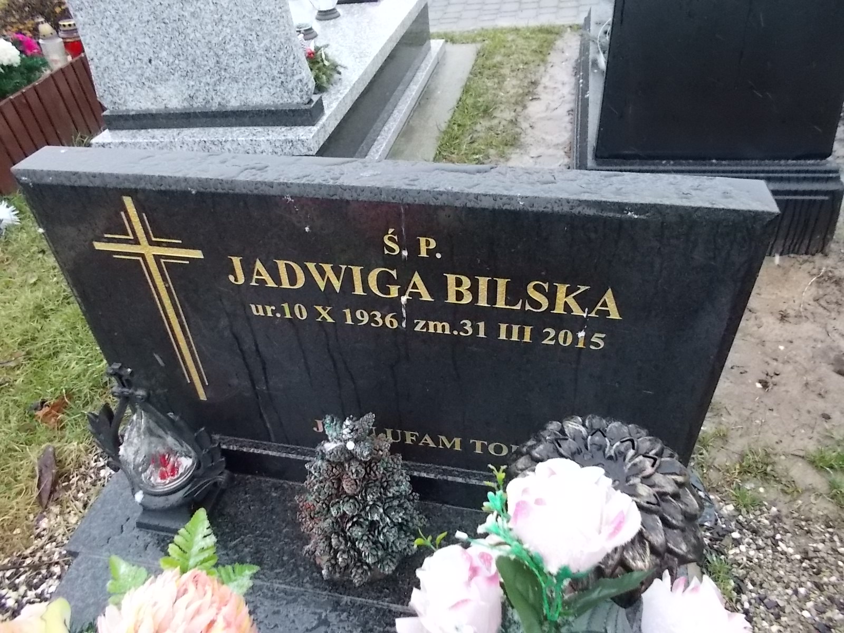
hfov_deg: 67.3
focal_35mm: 26
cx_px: 422
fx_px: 634
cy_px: 316
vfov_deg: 53.1
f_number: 3.2
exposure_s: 1/100
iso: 400
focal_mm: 4.6
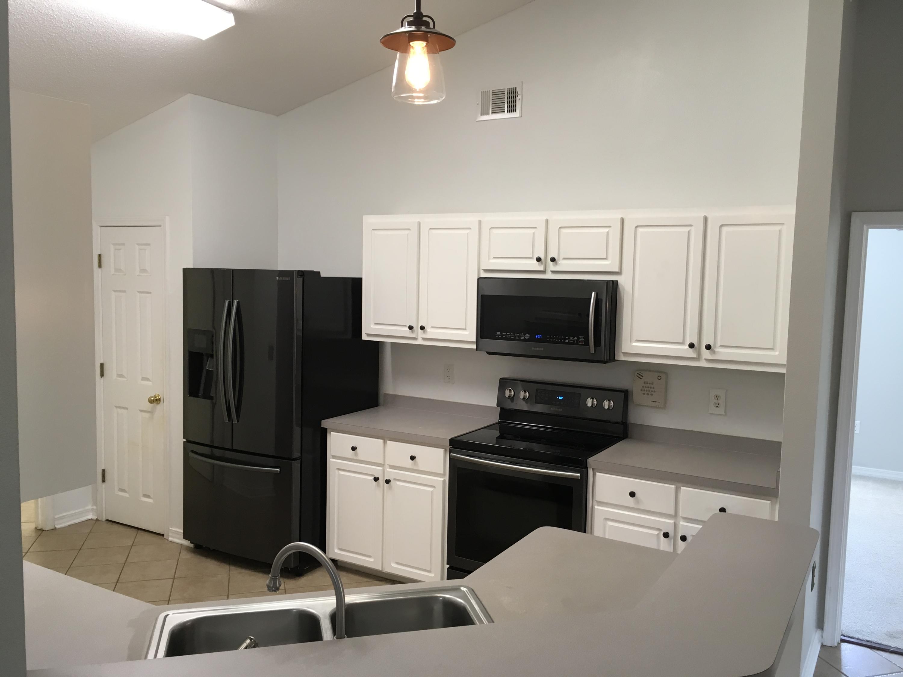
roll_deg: -1.1
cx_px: 452
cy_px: 338
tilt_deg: -4.4
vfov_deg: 48.2
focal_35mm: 29
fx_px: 756
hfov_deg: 61.7
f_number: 2.2
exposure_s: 1/30
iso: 50
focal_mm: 4.15
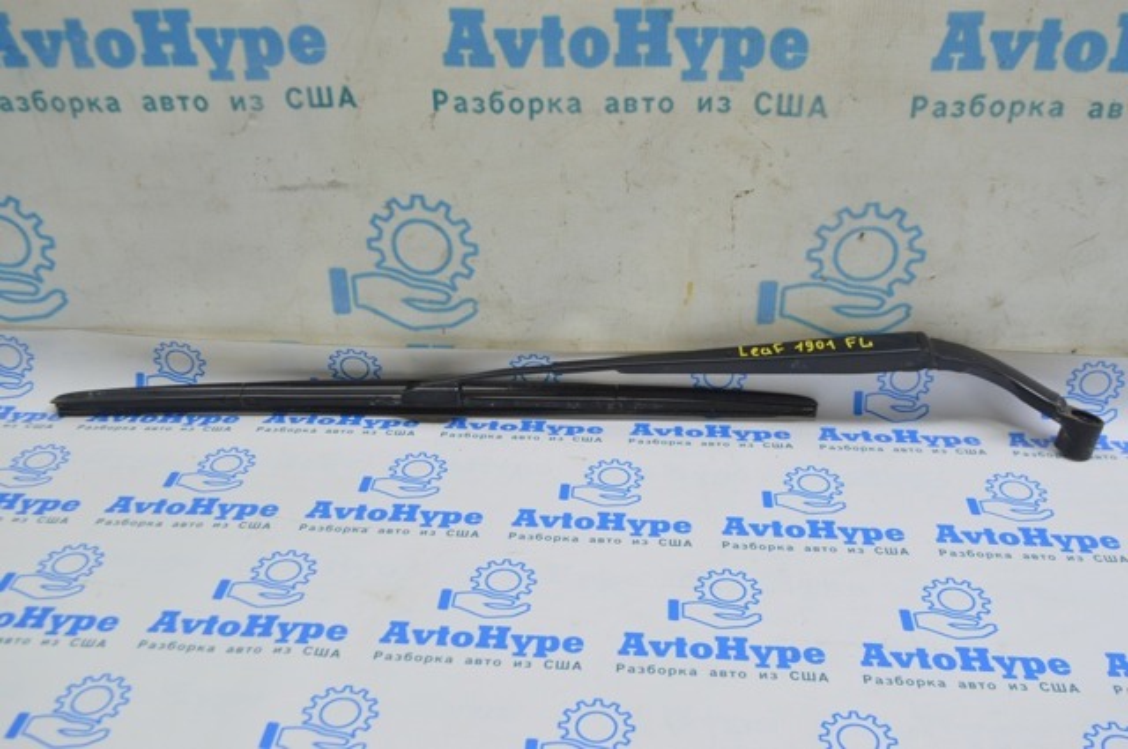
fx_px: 1173
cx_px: 564
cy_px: 374
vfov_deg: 35.4
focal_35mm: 38
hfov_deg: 51.3
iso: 400
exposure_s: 1/25
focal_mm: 25
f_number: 5.6
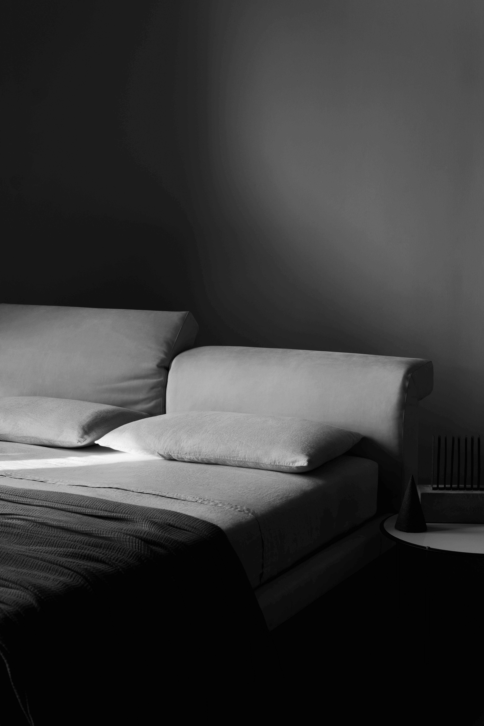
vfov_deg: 39.6
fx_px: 1008
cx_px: 242
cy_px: 363
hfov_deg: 27.0
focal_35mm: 50
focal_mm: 50
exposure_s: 1/10
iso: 100
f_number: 9.5
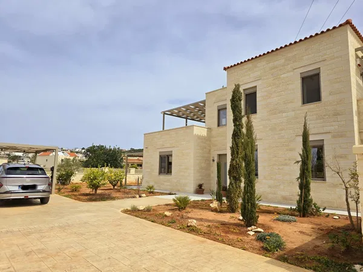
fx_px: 241
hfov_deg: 73.9
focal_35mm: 23
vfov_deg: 58.9
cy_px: 136
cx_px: 182
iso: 12
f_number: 1.7
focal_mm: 6.3
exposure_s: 1/1667
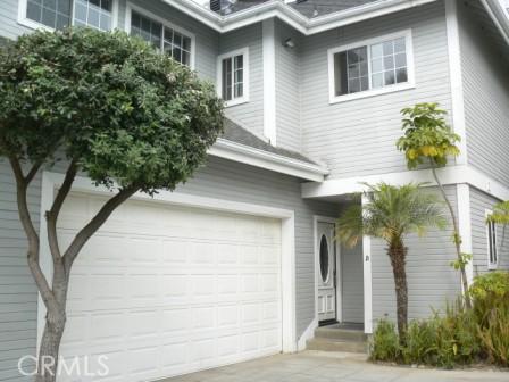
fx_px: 529
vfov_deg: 39.7
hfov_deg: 51.4
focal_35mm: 36
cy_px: 191
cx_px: 254
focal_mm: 6
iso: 100
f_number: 2.8
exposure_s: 1/800
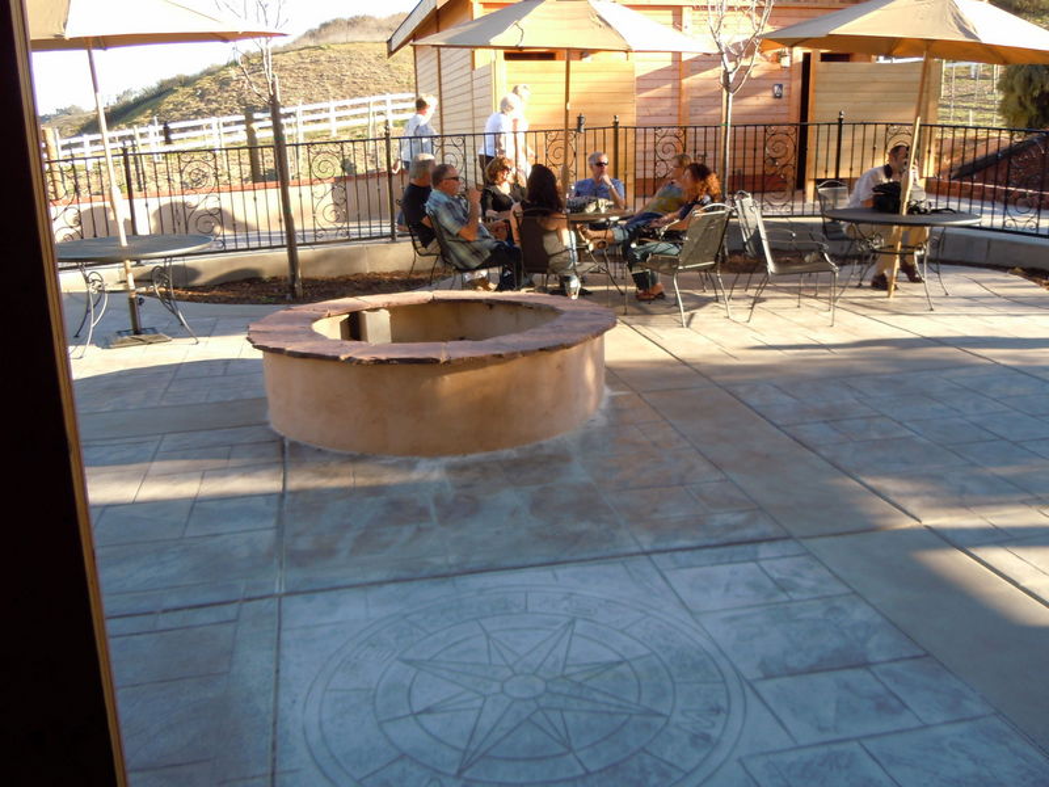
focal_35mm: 30
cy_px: 394
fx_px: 909
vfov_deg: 46.8
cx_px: 524
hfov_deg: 60.0
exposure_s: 1/125
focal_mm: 5.4
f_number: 3.5
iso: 100
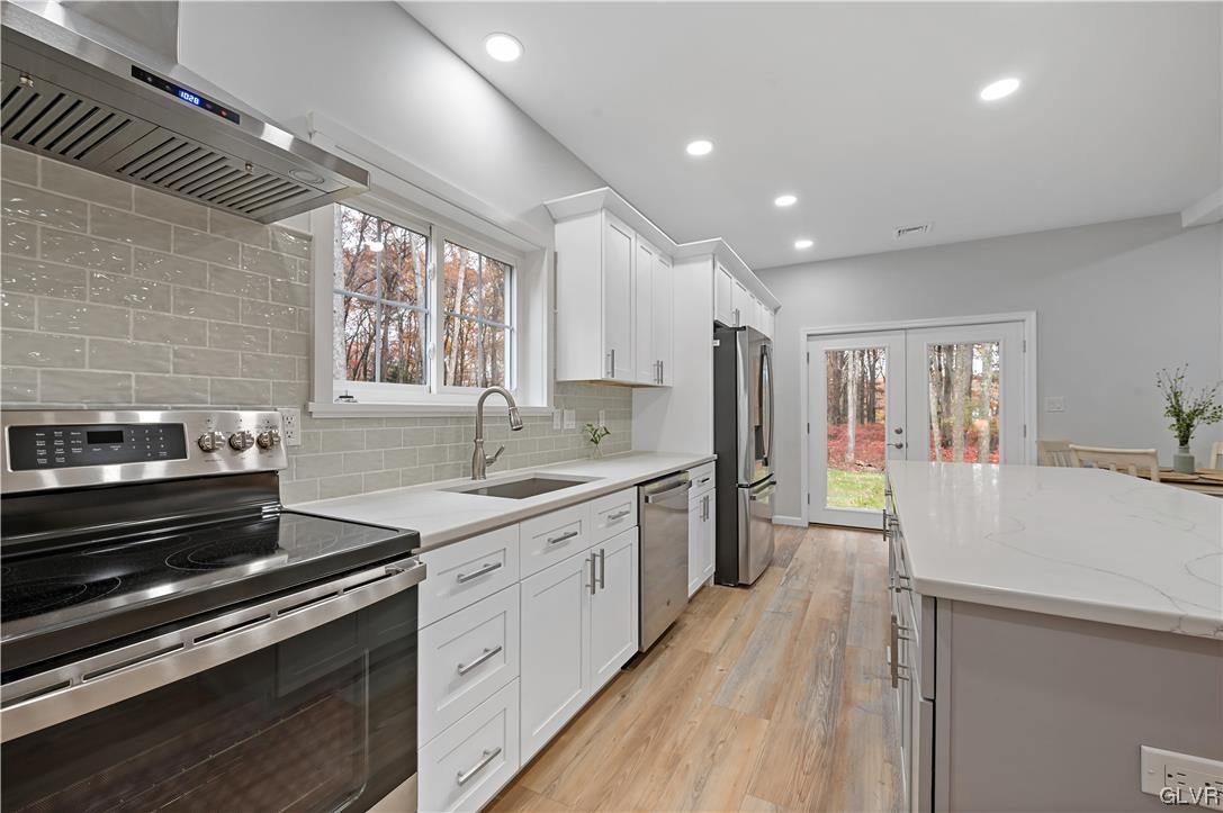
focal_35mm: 14
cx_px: 612
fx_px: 475
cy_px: 406
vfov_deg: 81.1
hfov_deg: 104.3
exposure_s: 1/3
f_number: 9
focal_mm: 14
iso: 320
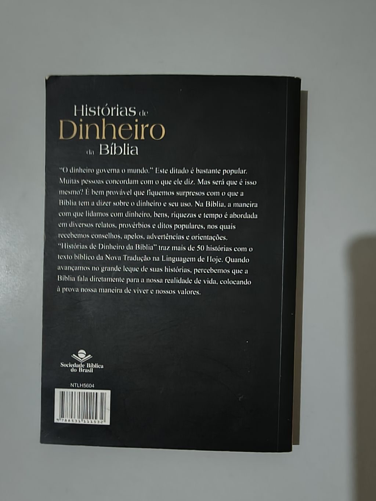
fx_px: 348
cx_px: 188
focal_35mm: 24
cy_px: 250
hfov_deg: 56.8
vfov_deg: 71.6
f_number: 2
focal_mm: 1.83
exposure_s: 1/17.1
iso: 3946
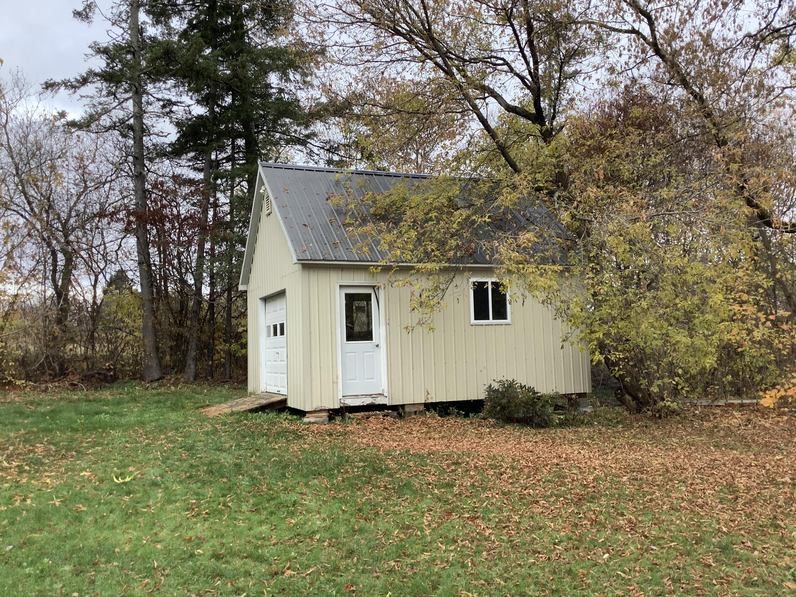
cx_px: 398
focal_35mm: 31
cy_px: 298
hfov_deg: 58.4
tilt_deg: +3.7
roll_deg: +1.9
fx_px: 713
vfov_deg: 45.4
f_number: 2.4
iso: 32
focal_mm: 3.3
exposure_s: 1/120
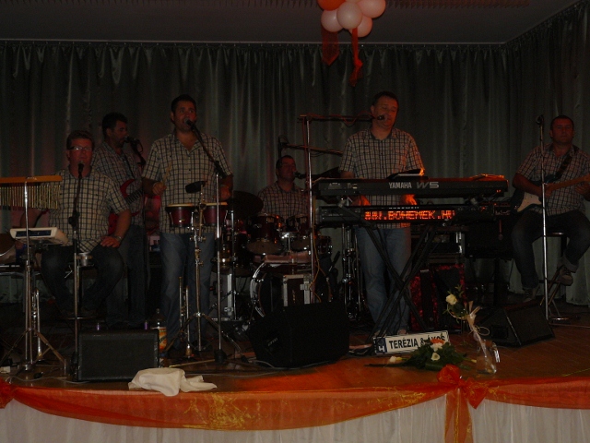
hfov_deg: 32.2
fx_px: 1023
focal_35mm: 60
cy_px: 222
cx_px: 295
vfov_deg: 24.4
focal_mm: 10.1
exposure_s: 1/30
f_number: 3.2
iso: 200
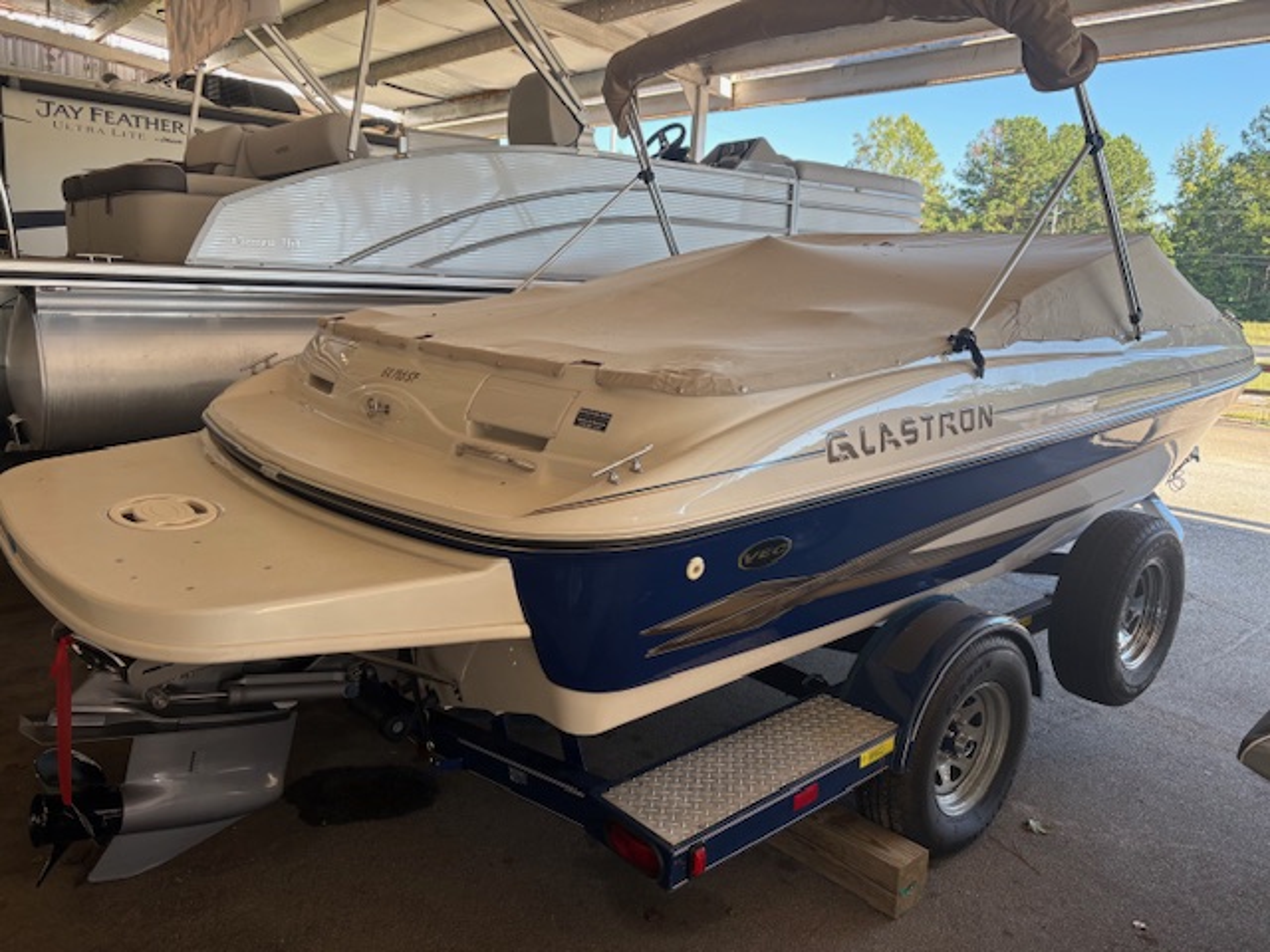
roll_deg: -3.1
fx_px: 954
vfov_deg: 53.1
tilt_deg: -12.0
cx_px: 635
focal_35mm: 26
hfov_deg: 67.3
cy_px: 476
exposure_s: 1/186
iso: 40
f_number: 1.6
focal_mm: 5.96
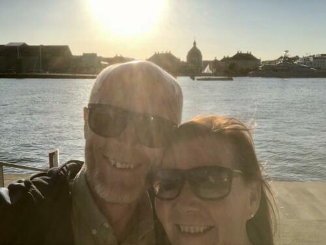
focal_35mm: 32
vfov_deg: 44.2
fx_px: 302
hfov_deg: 56.8
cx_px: 163
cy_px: 122
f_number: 2.2
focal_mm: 2.87
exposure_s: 1/642
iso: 20
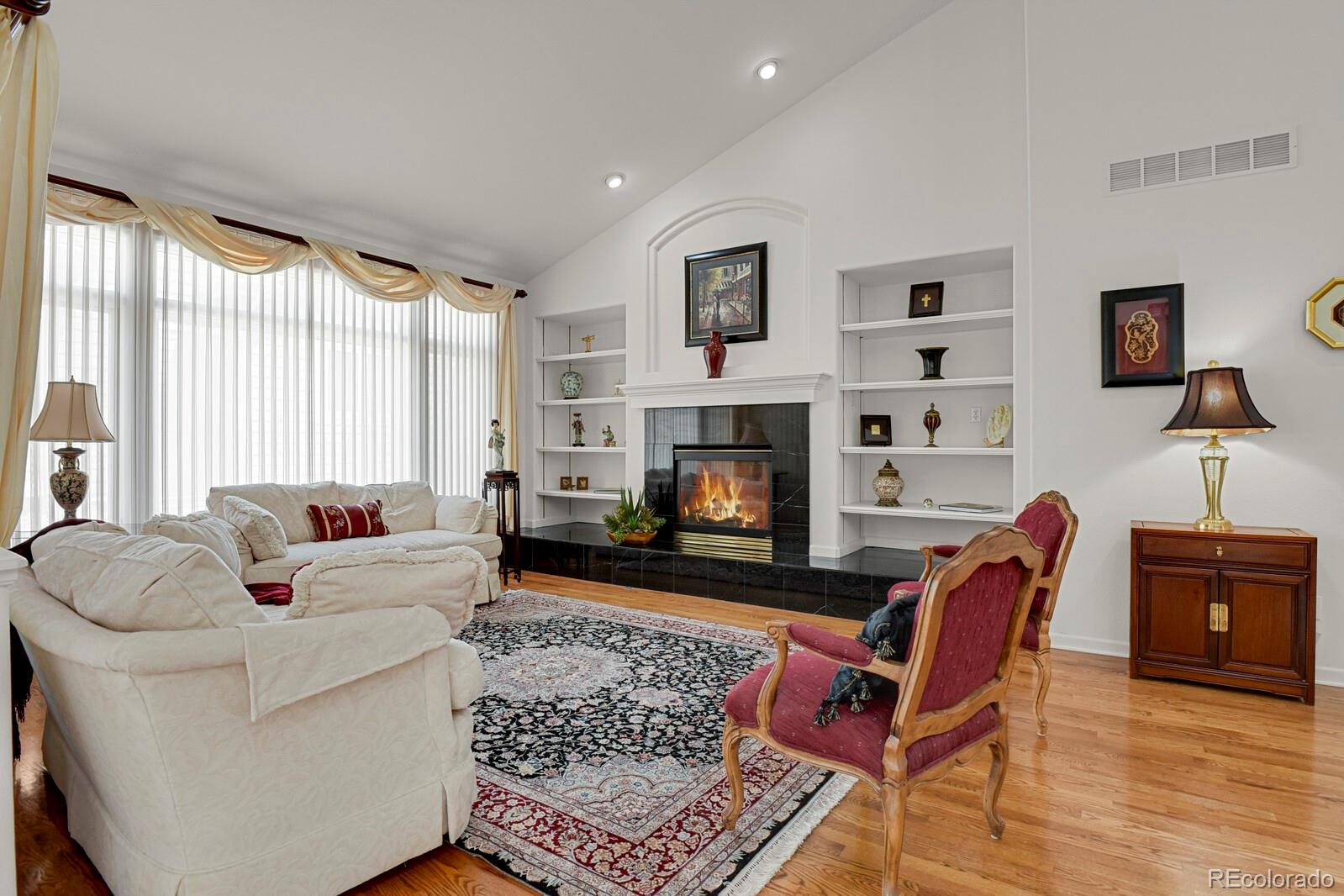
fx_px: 635
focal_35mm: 17
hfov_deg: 93.3
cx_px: 672
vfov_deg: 70.4
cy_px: 448
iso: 8000
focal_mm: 17
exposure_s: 1/20
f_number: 8
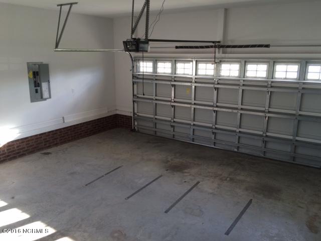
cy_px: 120
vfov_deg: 48.2
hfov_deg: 61.7
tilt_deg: -15.3
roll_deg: -0.2
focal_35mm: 29
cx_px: 160
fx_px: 269
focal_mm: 4.15
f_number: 2.2
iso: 40
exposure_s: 1/40
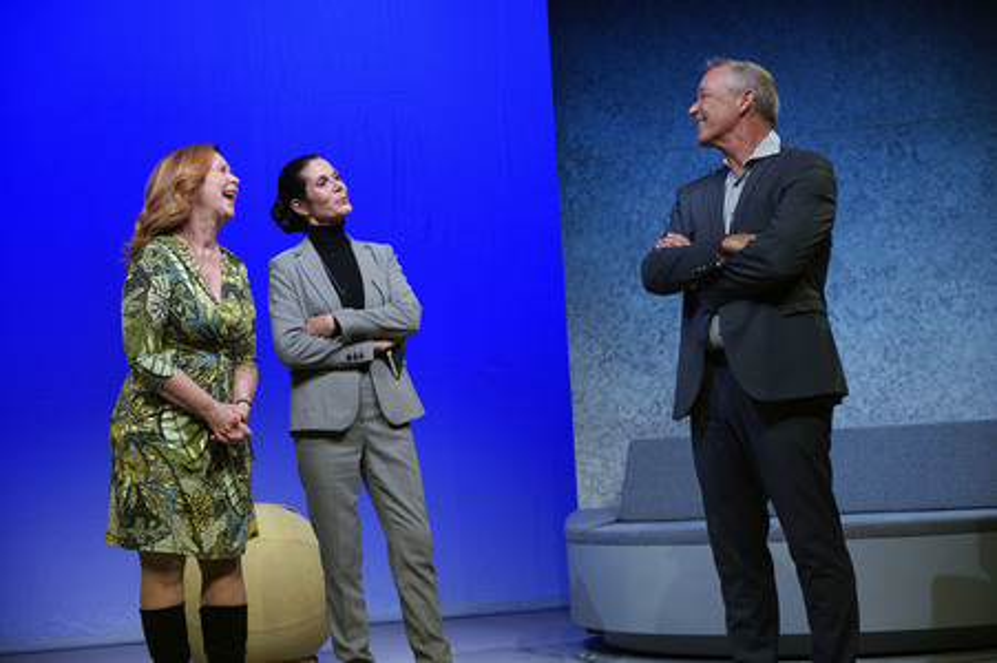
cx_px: 498
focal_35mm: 72
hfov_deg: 28.1
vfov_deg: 18.9
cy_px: 332
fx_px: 1992
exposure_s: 1/250
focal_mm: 72
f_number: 5.6
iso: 2000
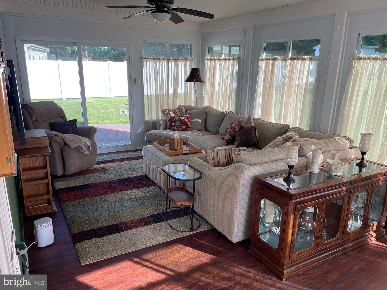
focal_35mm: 26
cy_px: 145
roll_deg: -1.0
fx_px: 291
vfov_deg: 53.1
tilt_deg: -15.5
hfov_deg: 67.3
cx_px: 194
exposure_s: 1/261
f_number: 1.6
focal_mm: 4.2
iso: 32
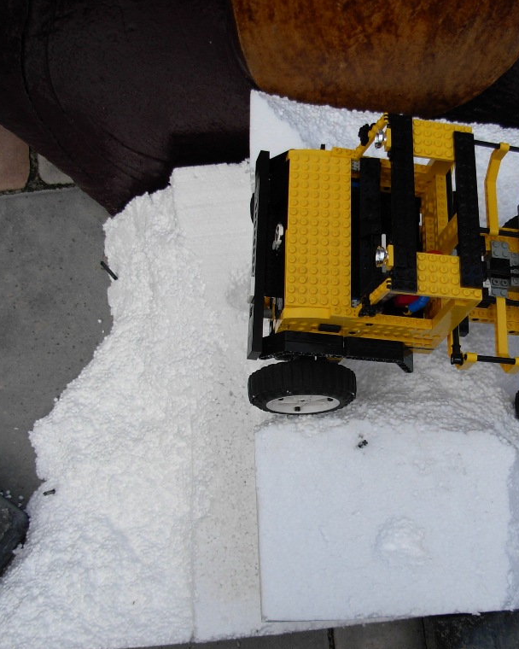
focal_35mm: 50
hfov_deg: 30.0
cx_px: 350
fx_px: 960
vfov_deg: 37.3
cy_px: 324
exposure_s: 1/745
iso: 79
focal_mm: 6.3
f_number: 2.9
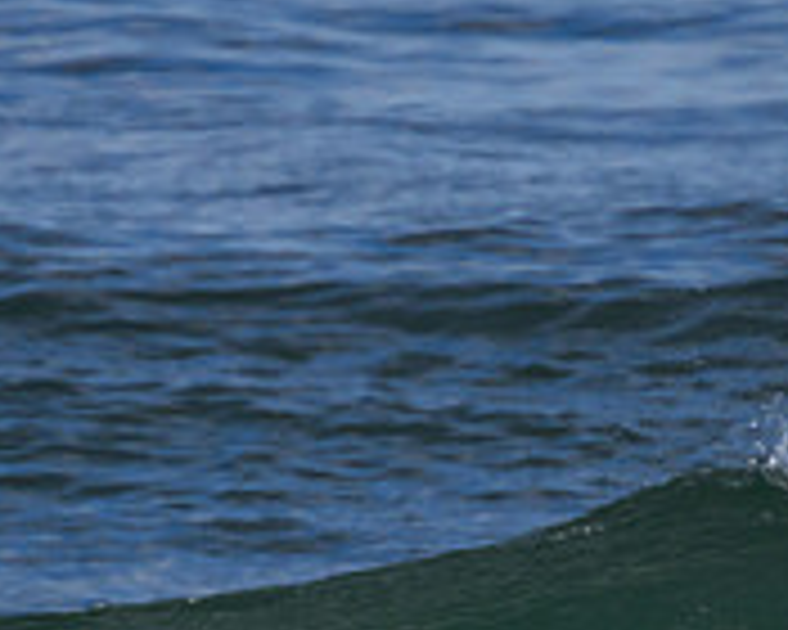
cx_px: 432
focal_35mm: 2491
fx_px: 58094
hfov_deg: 0.8
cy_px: 785
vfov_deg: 0.6
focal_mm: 800
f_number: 11
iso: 1000
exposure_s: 1/2000
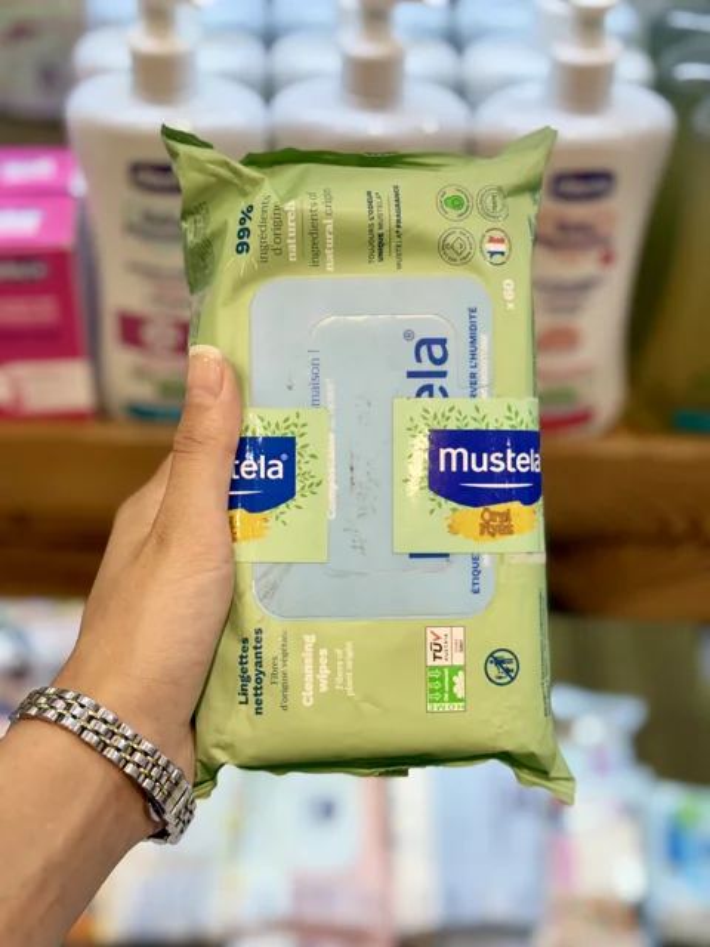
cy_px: 474
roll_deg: -2.0
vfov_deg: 36.8
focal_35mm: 52
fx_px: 1422
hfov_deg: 28.0
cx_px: 355
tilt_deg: -40.7
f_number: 1.6
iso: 40
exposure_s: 1/100
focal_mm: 5.96
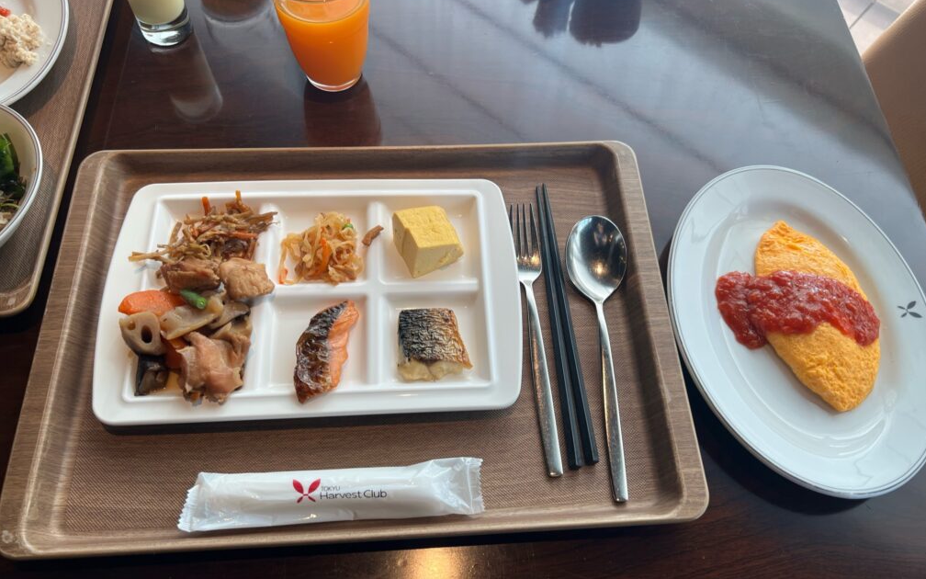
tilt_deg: -62.2
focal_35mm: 28
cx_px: 469
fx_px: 707
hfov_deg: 66.5
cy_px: 301
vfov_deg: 44.5
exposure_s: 1/238
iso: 40
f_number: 1.5
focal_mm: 5.7
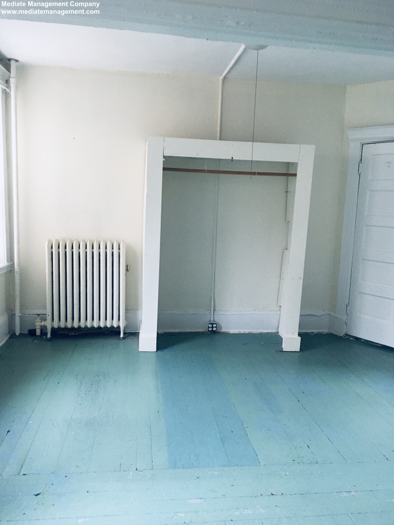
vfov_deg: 61.7
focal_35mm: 29
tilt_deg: -7.4
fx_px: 440
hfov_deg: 48.2
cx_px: 197
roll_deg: -2.5
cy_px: 262
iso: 200
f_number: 2.2
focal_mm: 4.15
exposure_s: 1/20
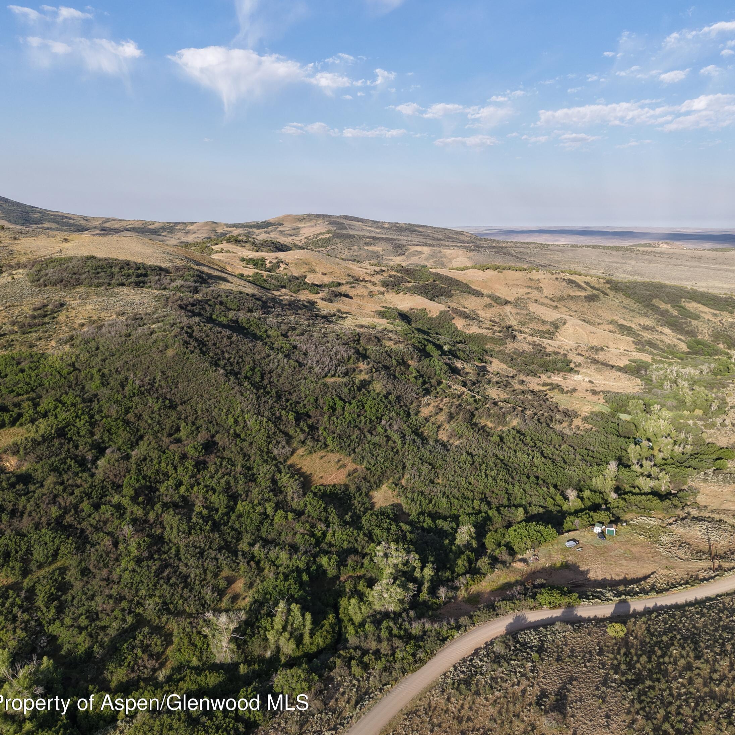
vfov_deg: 55.6
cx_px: 422
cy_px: 360
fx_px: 697
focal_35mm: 29
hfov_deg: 55.4
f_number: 1.8
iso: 150
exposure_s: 1/2500
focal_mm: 8.67
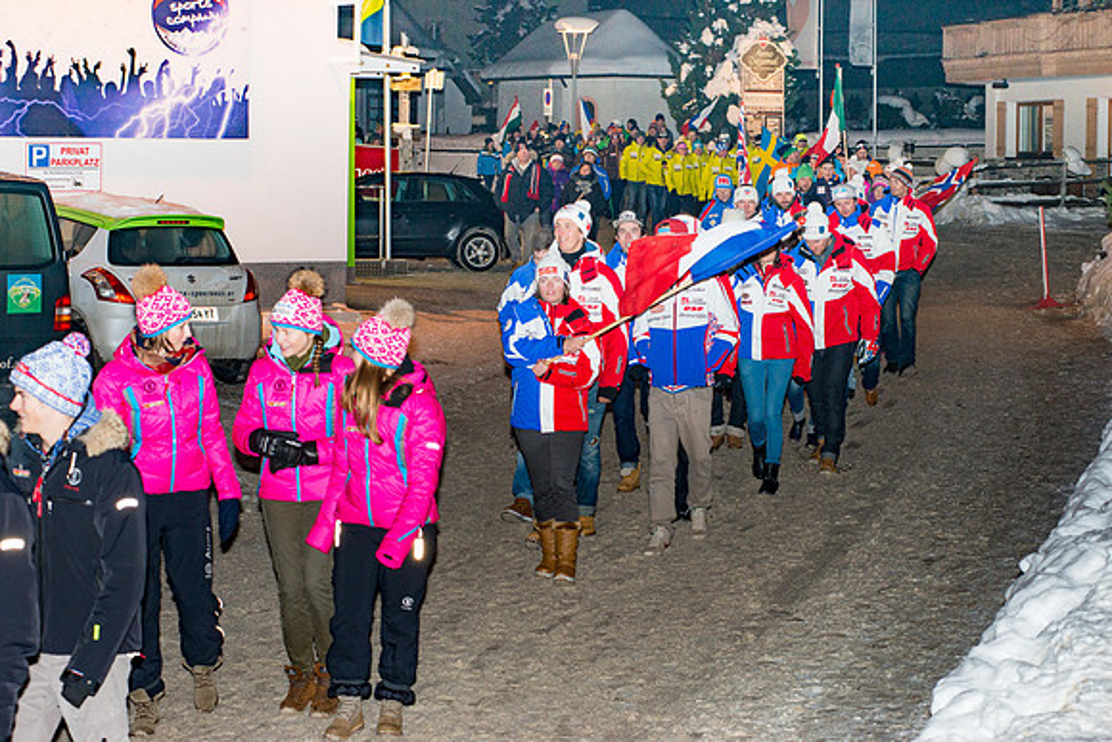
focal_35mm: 80
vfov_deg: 17.1
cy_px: 371
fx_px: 2472
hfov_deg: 25.4
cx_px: 556
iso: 1000
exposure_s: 1/60
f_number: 7.1
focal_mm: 80
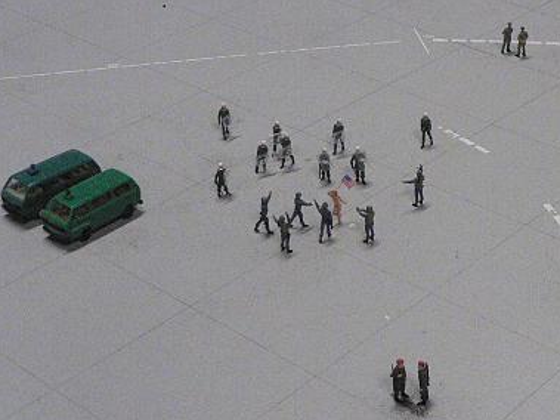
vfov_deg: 19.4
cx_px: 470
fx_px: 1229
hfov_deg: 25.1
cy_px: 253
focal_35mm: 76
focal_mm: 6
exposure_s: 1/50
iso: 400
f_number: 2.8
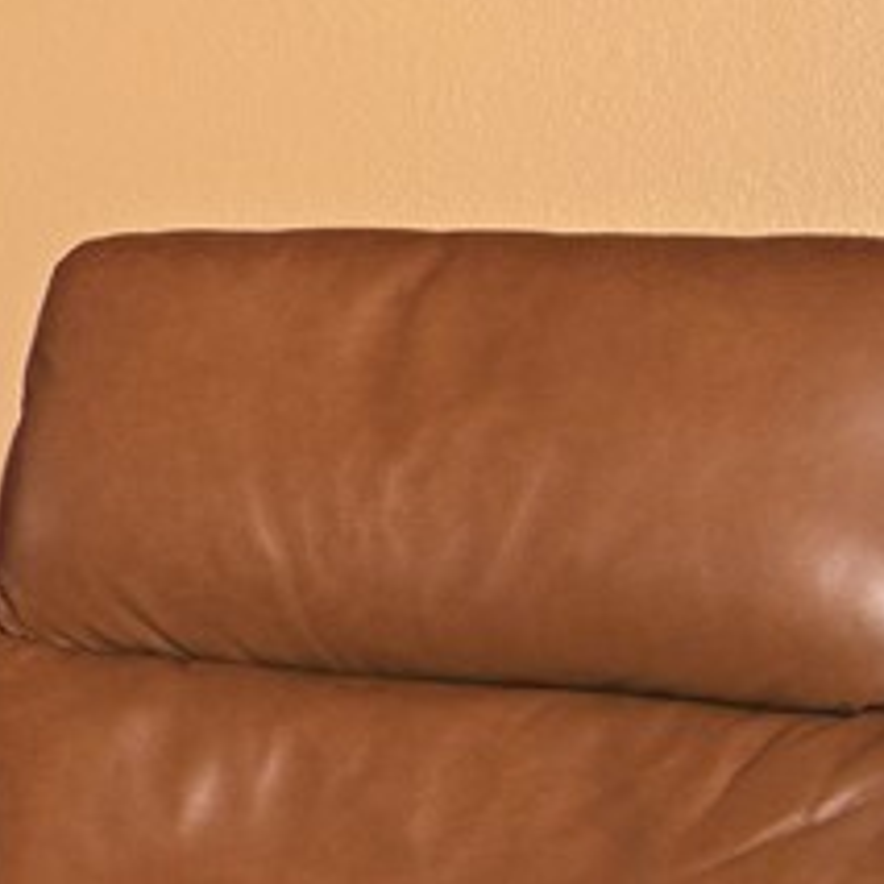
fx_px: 3120
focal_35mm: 108
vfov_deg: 16.1
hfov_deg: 11.5
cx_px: -1558
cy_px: 384
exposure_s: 1/160
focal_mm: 16
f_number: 8
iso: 200
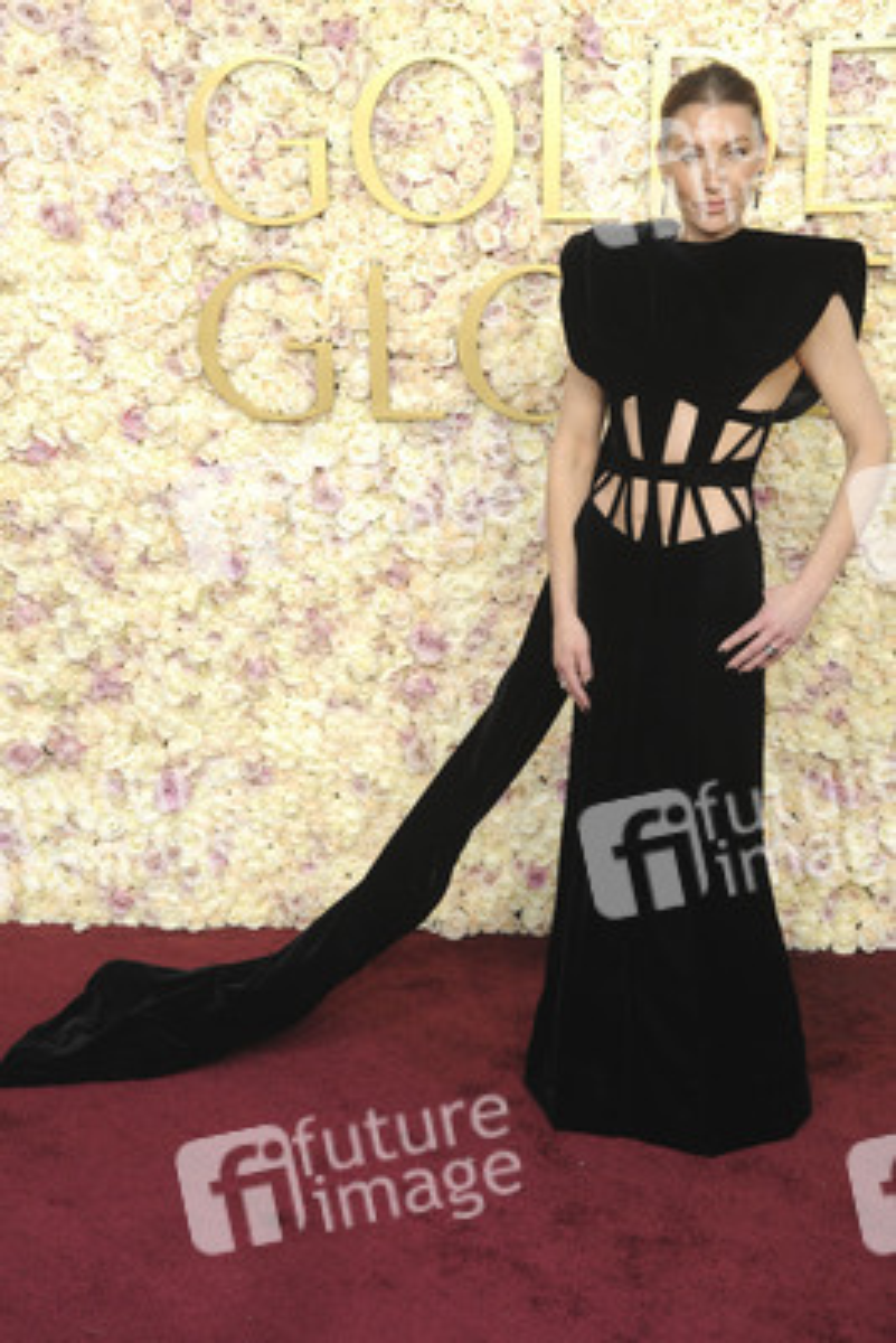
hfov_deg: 26.0
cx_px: 448
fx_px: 1940
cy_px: 672
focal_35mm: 52
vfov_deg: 38.2
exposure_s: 1/250
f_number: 13
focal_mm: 52
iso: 1000
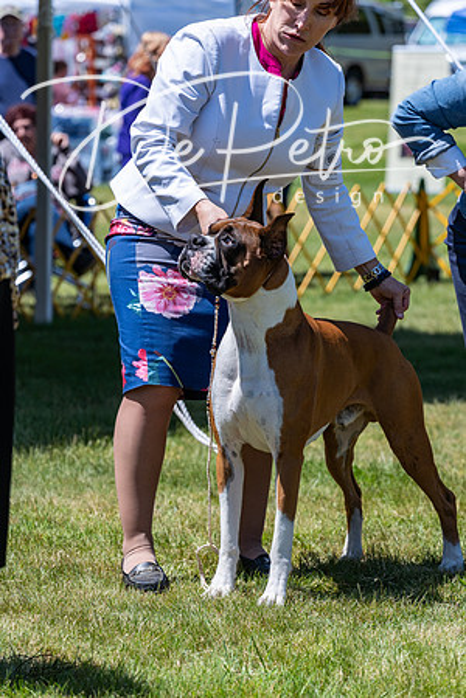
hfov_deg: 9.0
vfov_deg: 13.5
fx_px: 2951
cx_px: 233
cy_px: 349
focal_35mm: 152
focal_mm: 152
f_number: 6.3
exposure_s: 1/1600
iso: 500
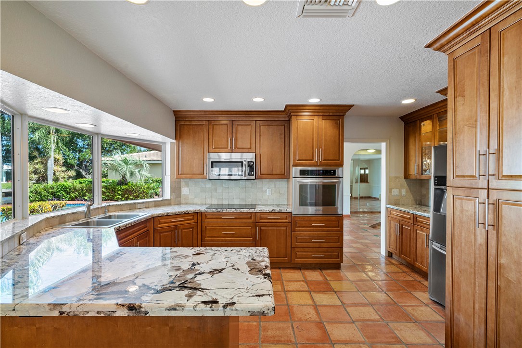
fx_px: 232
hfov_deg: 96.7
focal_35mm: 16
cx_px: 261
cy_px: 174
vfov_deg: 73.7
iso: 320
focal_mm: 16
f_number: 9.5
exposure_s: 1/15
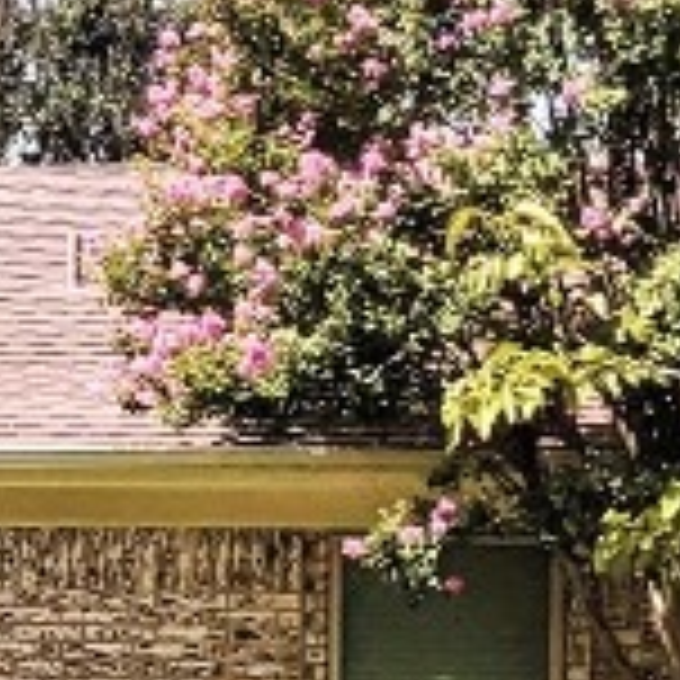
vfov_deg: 10.8
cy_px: 486
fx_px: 3600
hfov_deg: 9.8
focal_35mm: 162
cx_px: -806
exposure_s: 1/5882
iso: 83
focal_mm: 4.38
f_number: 1.73
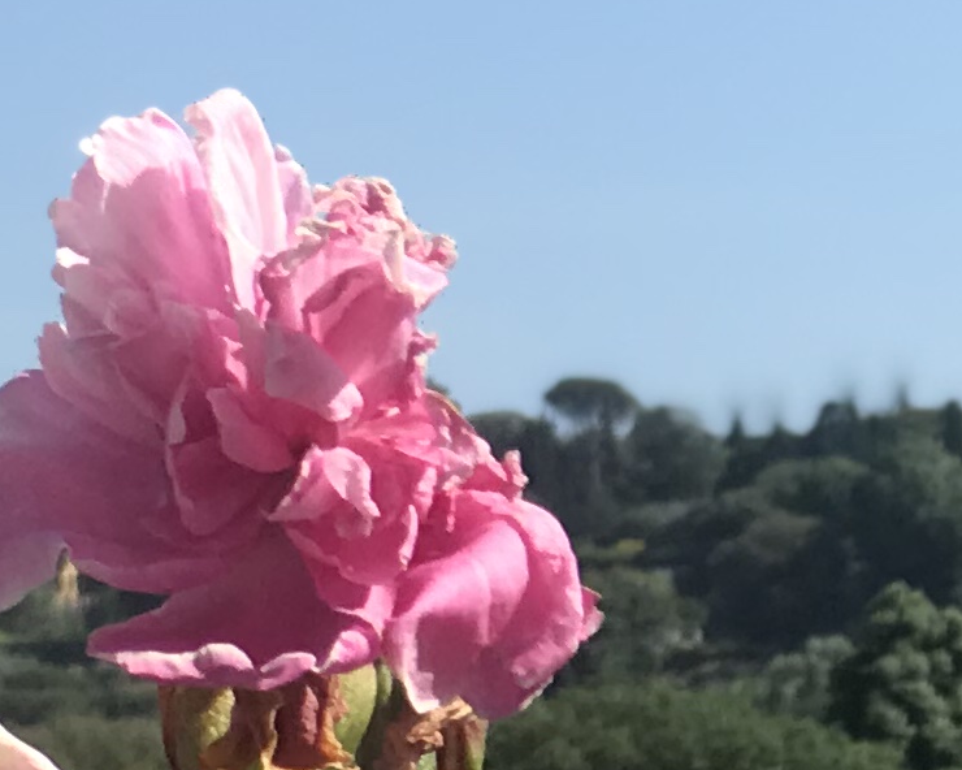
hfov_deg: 6.2
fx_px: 8627
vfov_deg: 5.1
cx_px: -1020
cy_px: 680
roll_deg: +1.5
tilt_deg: +2.3
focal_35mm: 303
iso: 20
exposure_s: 1/833
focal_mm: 6.6
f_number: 2.8
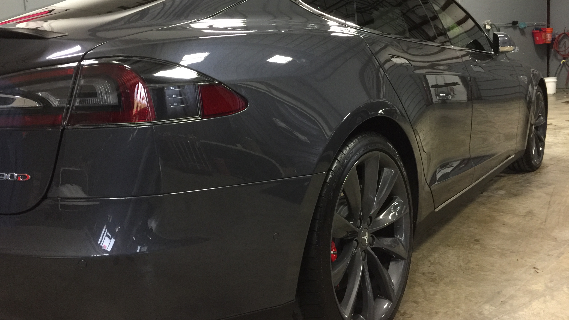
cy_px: 128
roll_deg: +1.9
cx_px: 282
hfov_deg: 61.0
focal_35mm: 32
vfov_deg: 36.5
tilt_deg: -7.0
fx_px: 483
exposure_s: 1/15
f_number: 2.2
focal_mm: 4.15
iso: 125
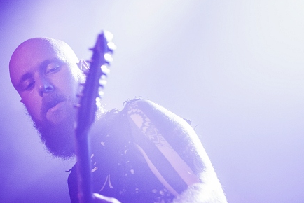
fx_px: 980
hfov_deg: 17.6
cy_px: 128
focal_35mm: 116
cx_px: 127
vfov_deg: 11.8
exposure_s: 1/80
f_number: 2.8
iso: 1600
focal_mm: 70
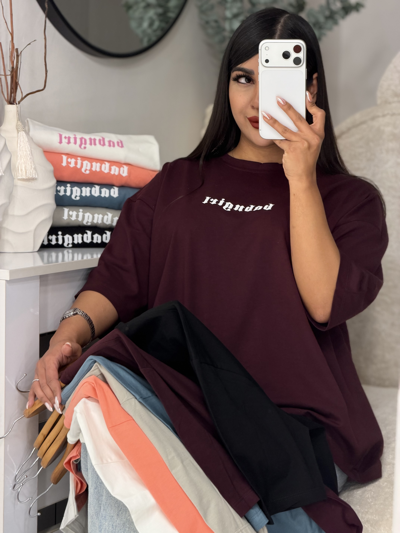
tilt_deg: -7.7
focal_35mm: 100
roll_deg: -0.5
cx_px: 200
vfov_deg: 19.6
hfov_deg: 14.8
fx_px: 1541
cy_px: 266
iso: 80
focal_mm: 16.89
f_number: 2.8
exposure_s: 1/100
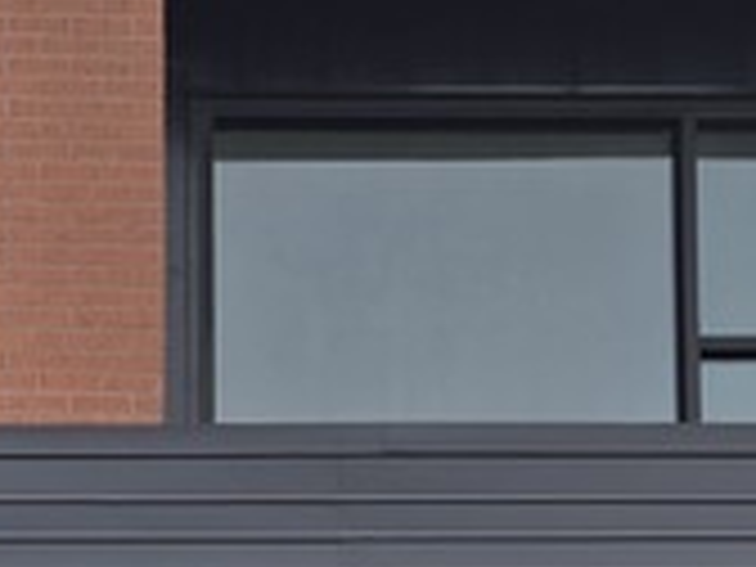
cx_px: -562
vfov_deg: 9.2
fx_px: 3058
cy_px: 1458
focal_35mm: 140
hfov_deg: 12.9
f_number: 1.8
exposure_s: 1/375
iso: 25
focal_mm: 5.4
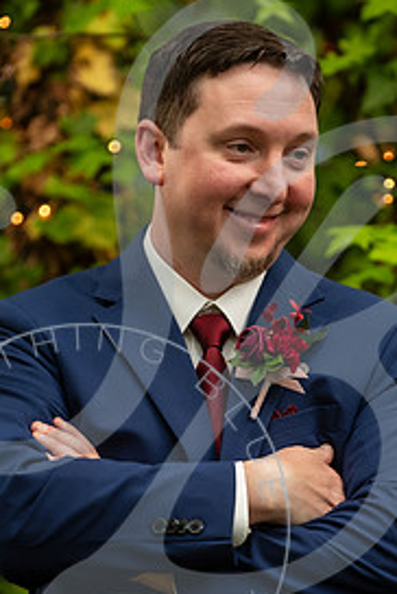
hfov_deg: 5.4
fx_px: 4224
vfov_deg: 8.0
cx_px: 185
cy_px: 360
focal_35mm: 256
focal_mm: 155
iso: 640
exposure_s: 1/640
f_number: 2.8
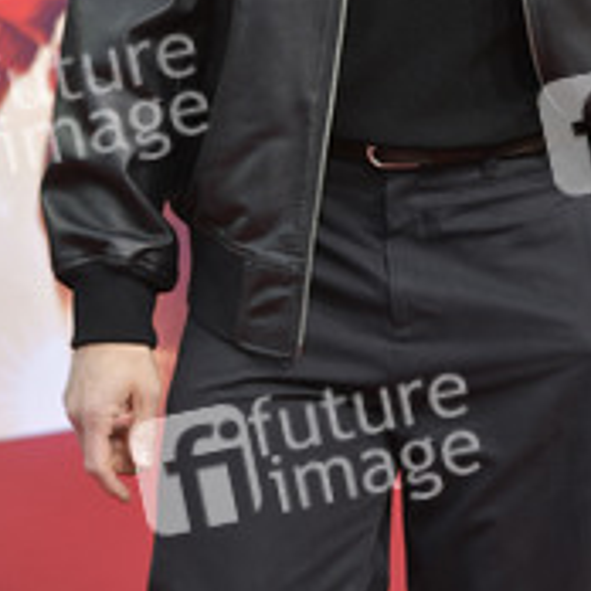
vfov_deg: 7.1
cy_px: -54
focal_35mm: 244
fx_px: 4713
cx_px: 404
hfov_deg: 7.2
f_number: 6.3
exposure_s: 1/200
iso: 400
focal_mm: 125
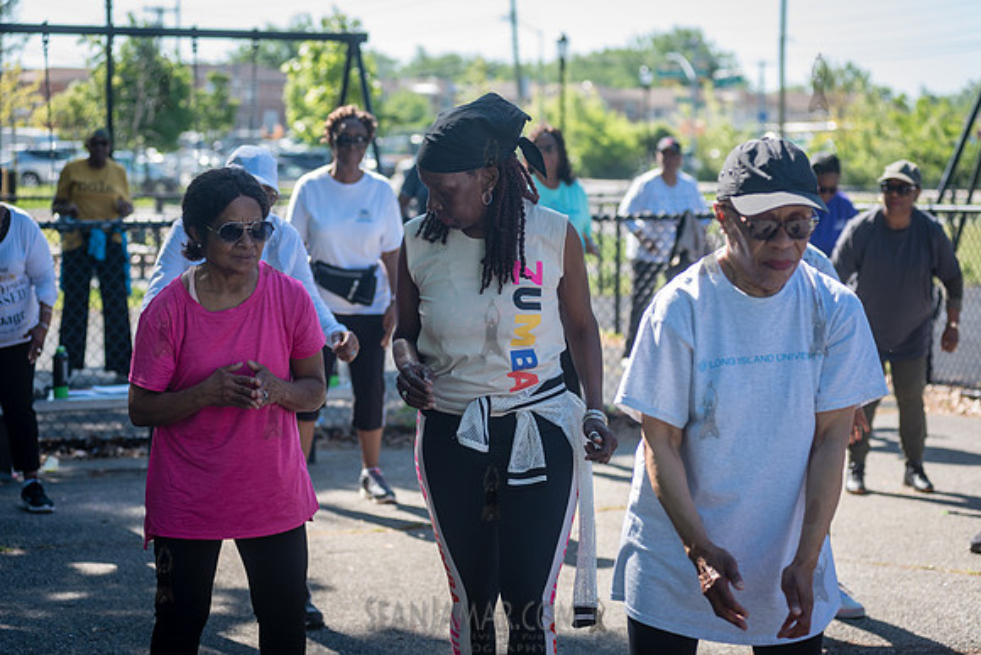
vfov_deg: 17.1
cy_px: 328
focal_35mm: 80
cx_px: 490
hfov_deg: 25.4
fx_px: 2180
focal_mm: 80
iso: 200
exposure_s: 1/640
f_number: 3.5
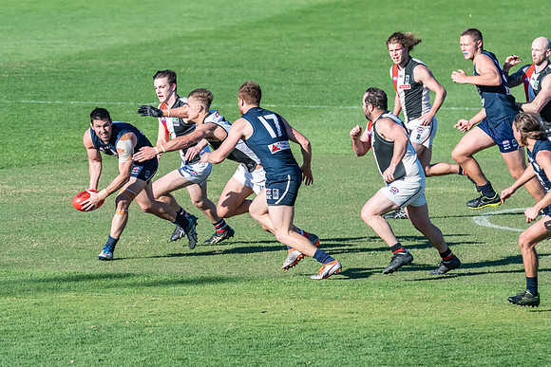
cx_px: 253
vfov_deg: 2.1
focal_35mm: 655
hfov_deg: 3.1
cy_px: 200
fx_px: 10031
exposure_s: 1/2000
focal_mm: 400
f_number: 10
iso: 800
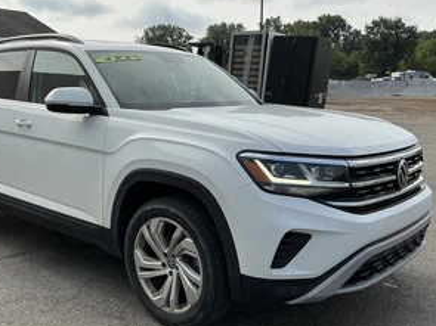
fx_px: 478
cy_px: 167
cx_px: 179
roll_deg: +1.9
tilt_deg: -7.2
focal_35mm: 38
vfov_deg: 37.7
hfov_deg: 48.8
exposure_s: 1/1342
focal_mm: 3
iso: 25
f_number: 1.8
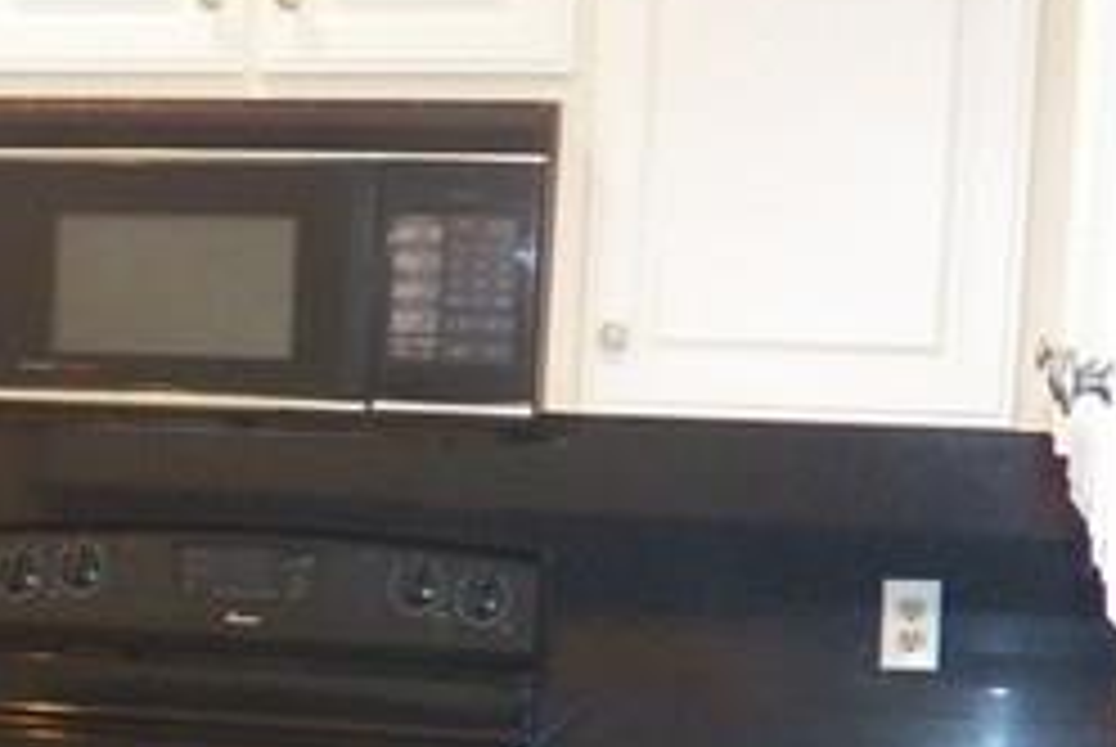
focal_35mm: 120
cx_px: -803
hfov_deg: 15.1
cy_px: 796
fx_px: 3724
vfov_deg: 11.3
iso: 320
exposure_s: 1/30
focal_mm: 4.9
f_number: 2.8
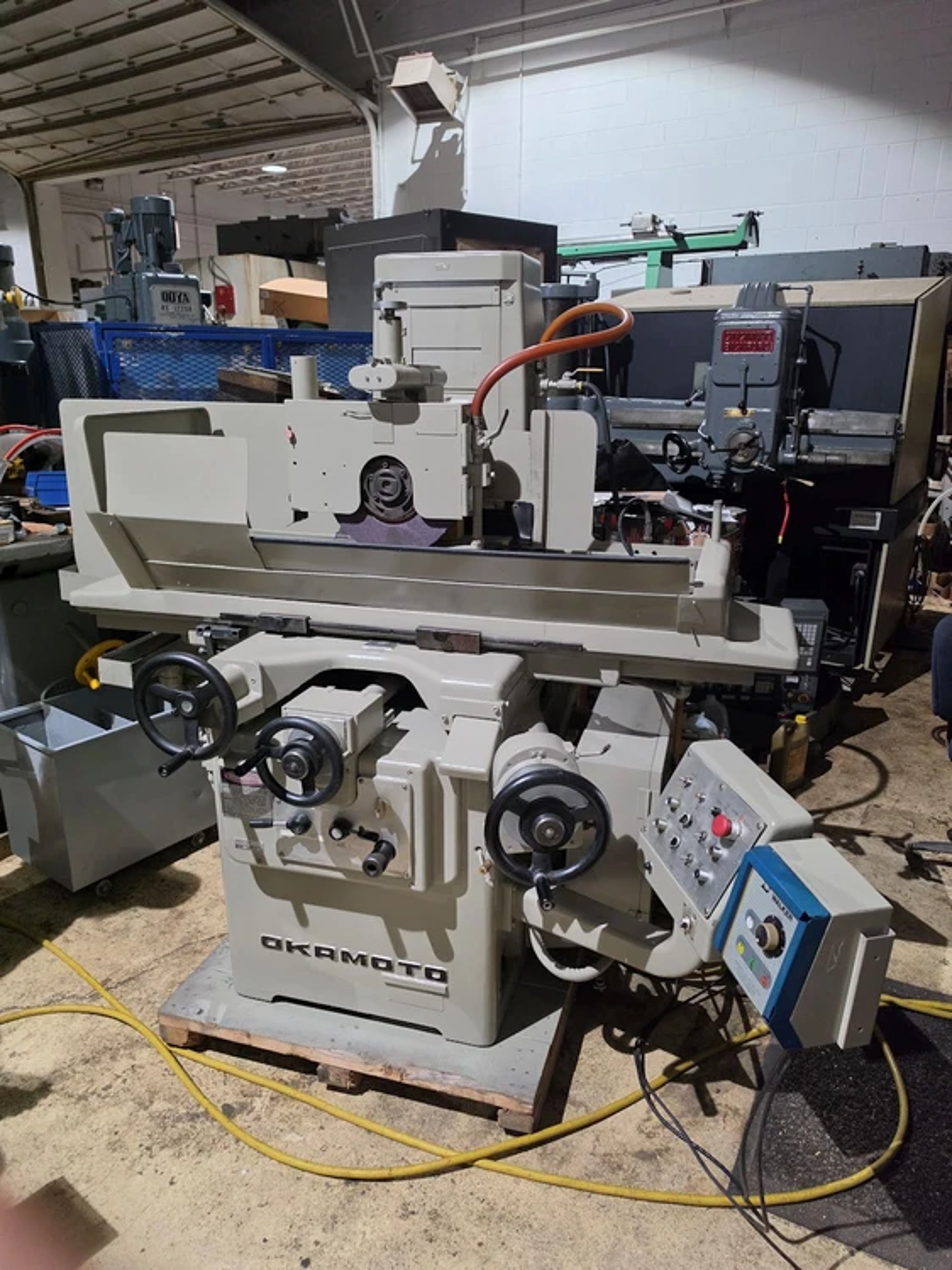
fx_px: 844
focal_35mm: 23
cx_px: 476
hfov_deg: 58.9
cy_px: 635
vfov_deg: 73.9
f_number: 1.4
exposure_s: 1/120
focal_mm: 6.5
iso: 320
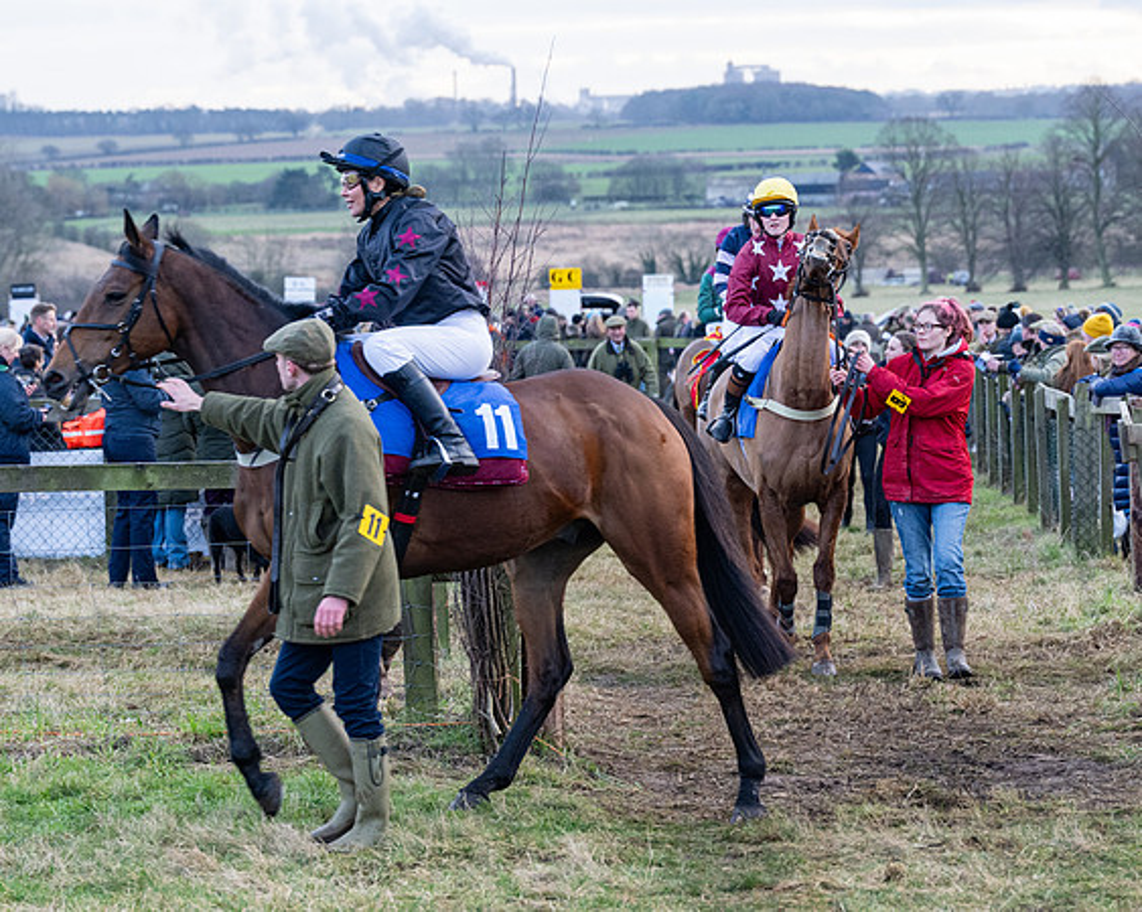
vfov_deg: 11.0
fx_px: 4720
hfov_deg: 13.8
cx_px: 488
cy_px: 456
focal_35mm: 140
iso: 1000
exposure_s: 1/400
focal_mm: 83
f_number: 4
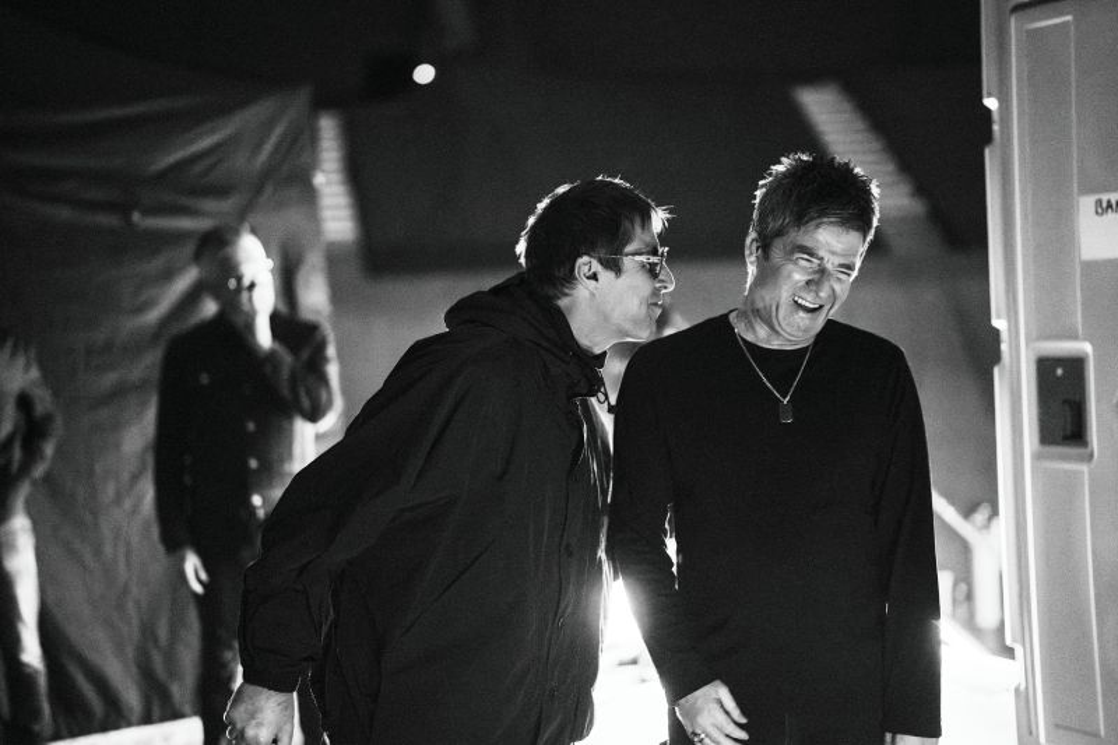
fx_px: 1552
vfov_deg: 27.0
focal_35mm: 50
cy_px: 372
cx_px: 559
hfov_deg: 39.6
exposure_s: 1/100
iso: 3200
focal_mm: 50
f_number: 1.2
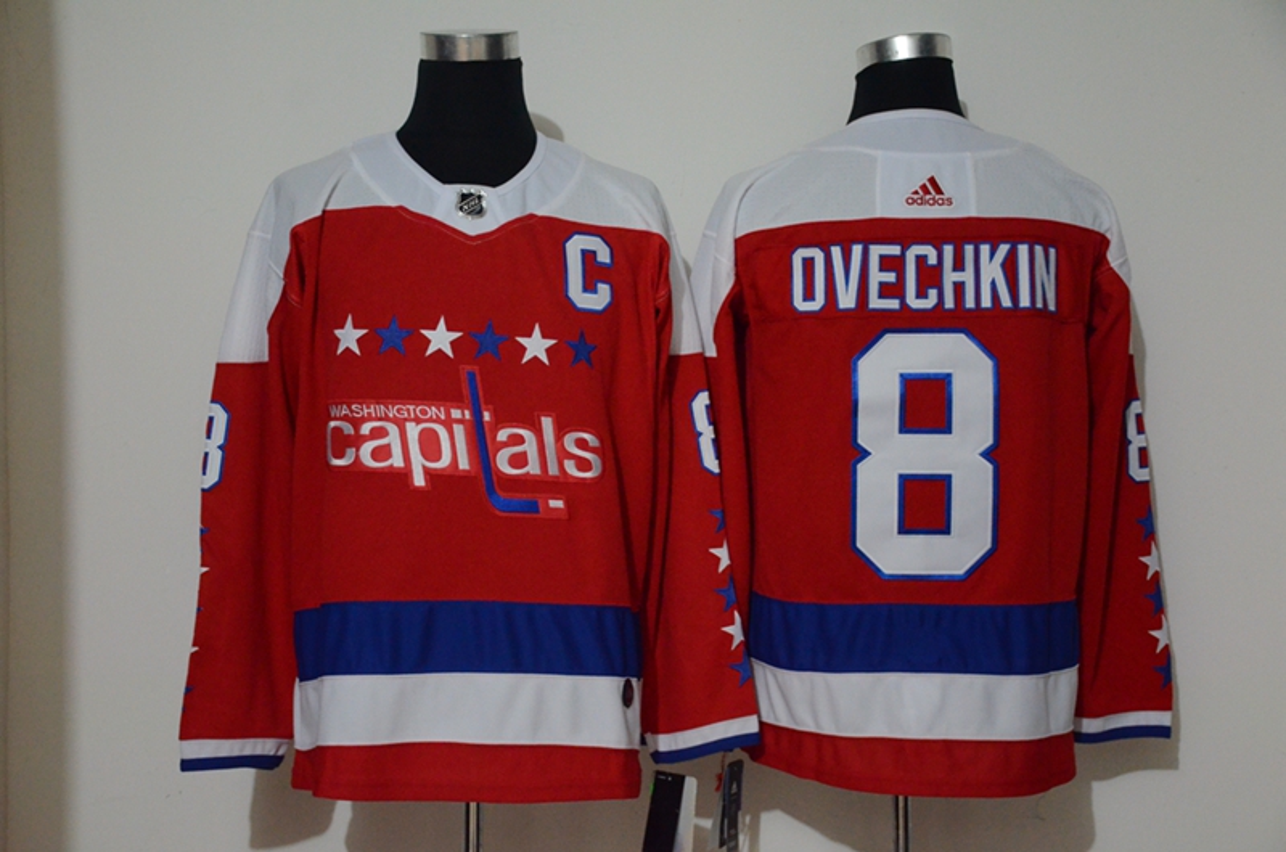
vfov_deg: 22.5
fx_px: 2139
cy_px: 426
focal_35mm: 60
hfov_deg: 33.5
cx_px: 643
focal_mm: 40
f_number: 4.5
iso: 4000
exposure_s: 1/25
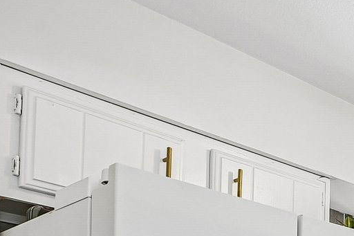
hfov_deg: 23.6
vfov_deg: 17.8
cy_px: 403
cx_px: 558
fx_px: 629
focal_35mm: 64
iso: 400
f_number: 8
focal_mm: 16
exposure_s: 1/25
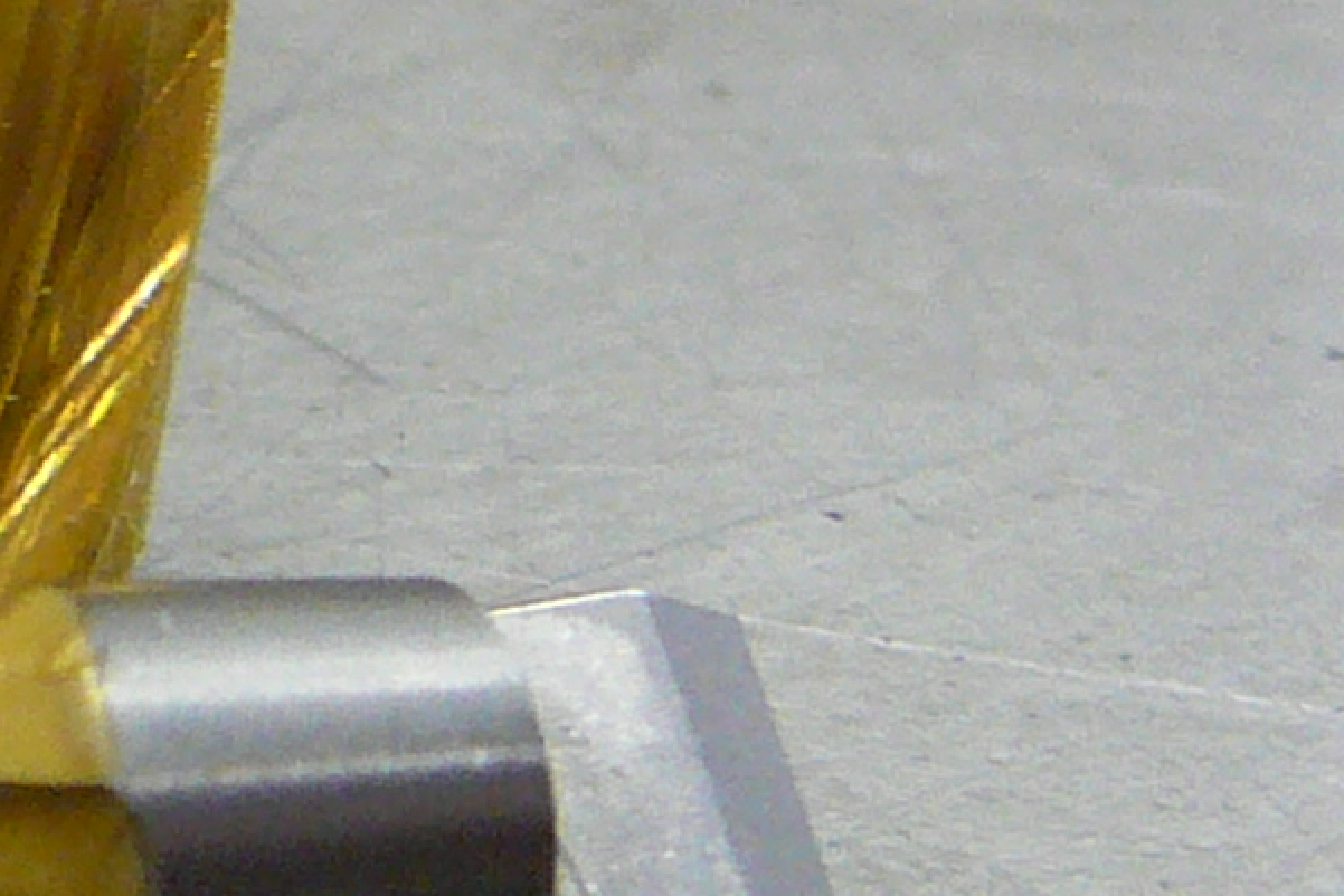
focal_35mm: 155
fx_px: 5788
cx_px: -704
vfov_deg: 8.8
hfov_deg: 12.6
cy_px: 172
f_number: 2.8
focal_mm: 5.2
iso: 200
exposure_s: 1/13
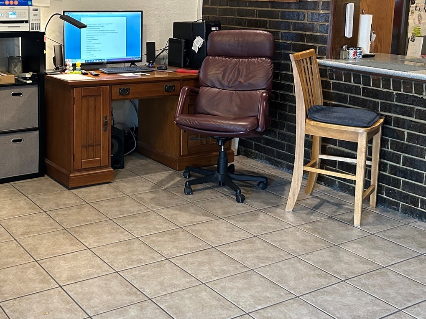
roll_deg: -1.0
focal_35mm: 49
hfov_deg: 38.2
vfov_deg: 29.3
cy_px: 86
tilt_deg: -10.1
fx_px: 603
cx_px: 122
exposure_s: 1/60
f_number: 1.5
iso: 250
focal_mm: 5.7
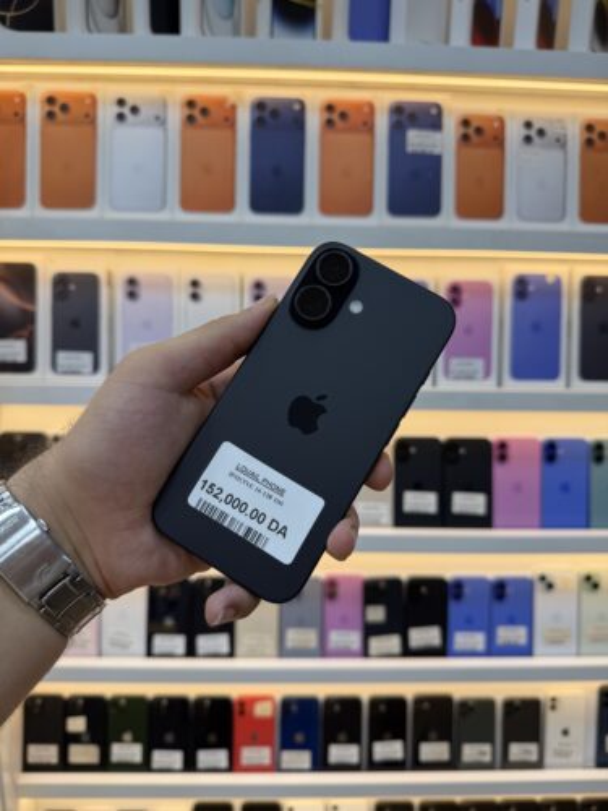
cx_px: 304
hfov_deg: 56.8
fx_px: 562
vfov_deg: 71.6
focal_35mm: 24
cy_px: 406
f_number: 1.78
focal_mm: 6.76
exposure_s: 1/497
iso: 80
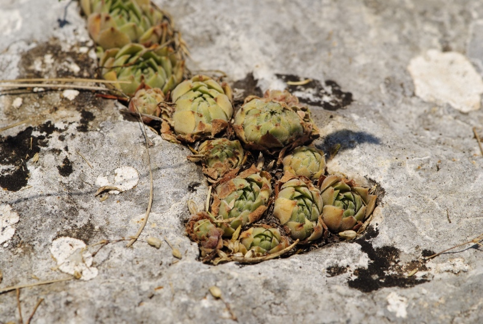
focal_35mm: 128
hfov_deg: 16.0
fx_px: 1713
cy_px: 162
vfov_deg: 10.8
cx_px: 242
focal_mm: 85
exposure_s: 1/400
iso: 100
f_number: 9
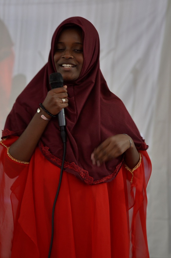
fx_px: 1020
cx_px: 86
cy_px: 129
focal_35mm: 142
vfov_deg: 14.4
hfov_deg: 9.6
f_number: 4
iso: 640
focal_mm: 95
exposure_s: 1/50
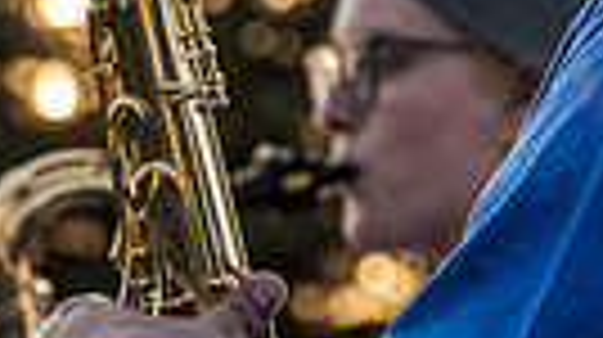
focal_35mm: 317
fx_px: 5063
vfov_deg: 3.8
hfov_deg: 6.8
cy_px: -38
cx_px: 405
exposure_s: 1/250
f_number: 4
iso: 125
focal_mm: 70
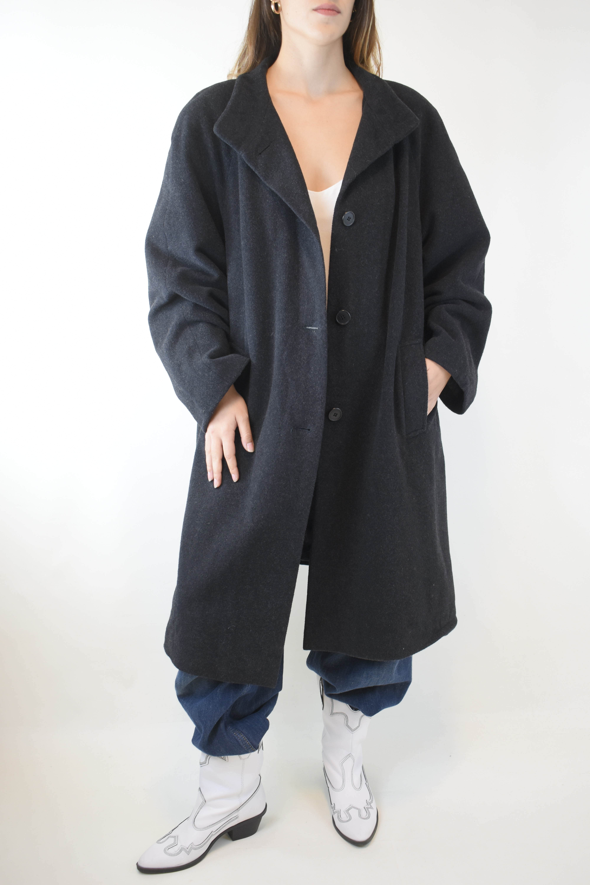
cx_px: 295
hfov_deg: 35.5
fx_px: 922
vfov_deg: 51.3
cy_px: 442
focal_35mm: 38
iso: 500
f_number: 4
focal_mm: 25
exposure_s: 1/60
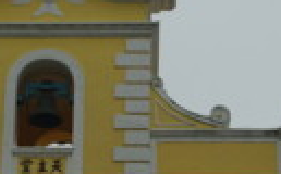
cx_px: 68
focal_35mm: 150
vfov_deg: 8.7
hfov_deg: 13.9
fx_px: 1146
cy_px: 142
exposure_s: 1/60
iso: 100
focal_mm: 28.13
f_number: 4
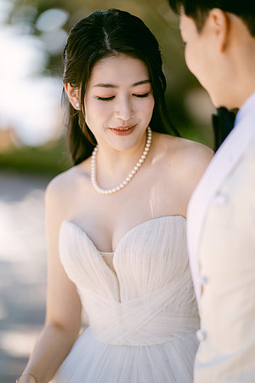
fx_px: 1116
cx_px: 128
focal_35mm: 105
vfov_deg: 19.5
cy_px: 192
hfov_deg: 13.0
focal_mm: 105
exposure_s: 1/800
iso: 64
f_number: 1.4
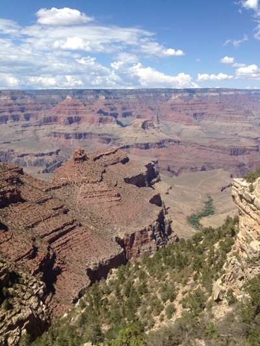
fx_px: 350
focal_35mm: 35
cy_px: 173
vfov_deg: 52.6
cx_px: 130
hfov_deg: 40.7
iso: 50
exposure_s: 1/2045
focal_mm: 4.28
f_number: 2.4
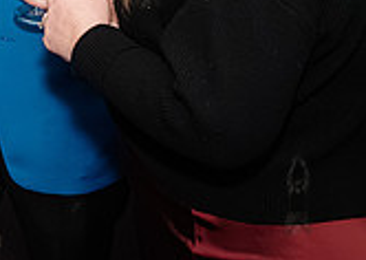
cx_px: -117
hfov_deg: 15.1
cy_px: -147
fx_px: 1318
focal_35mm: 127
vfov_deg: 10.8
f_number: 5
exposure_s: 1/400
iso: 8000
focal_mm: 35
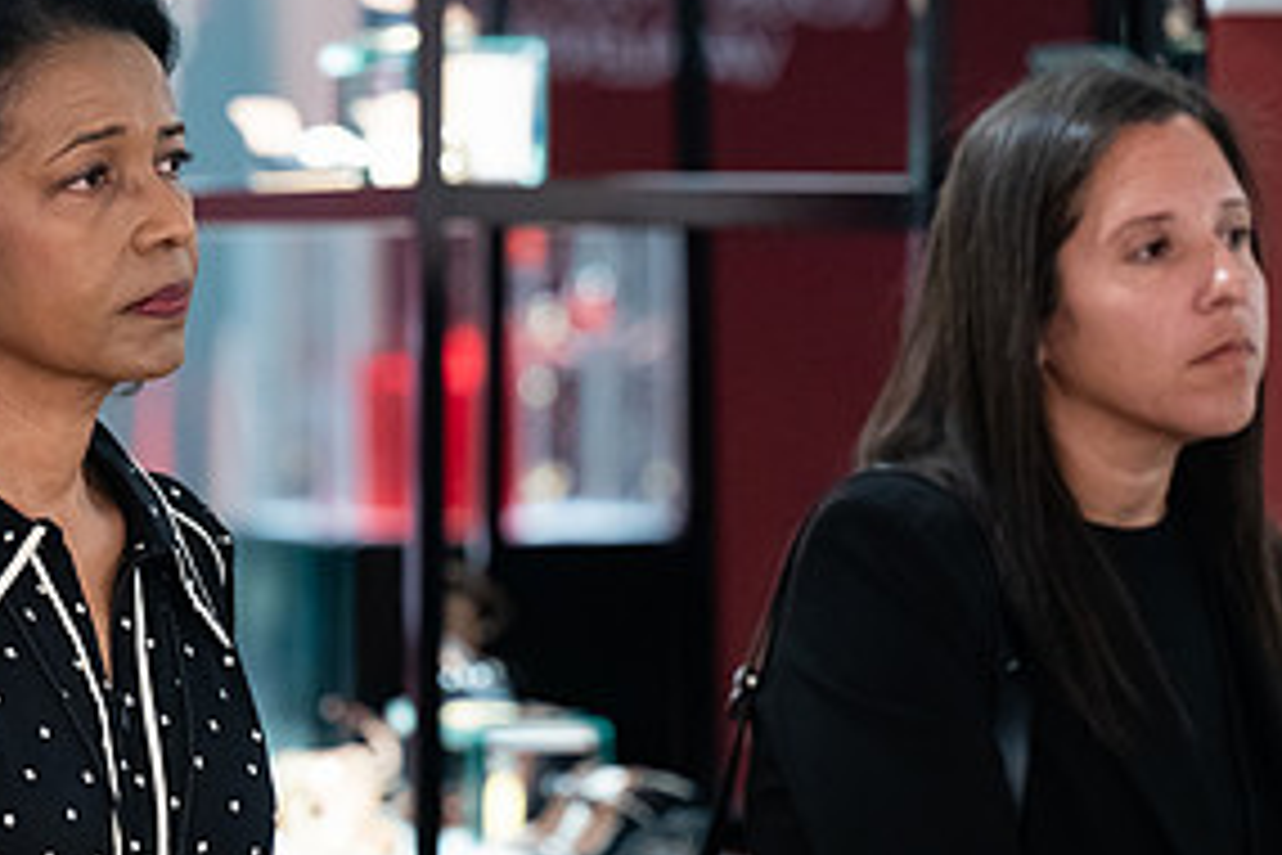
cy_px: 450
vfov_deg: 6.3
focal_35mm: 219
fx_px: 7798
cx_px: 267
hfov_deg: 9.4
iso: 2500
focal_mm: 104
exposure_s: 1/160
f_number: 3.2
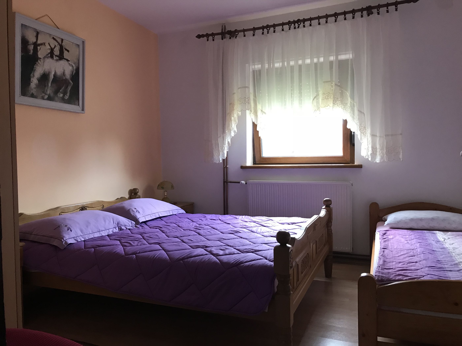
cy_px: 173
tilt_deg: -0.2
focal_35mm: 28
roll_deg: +0.9
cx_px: 231
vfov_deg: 49.7
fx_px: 374
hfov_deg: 63.4
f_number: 1.8
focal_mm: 3.99
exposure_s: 1/17
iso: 50
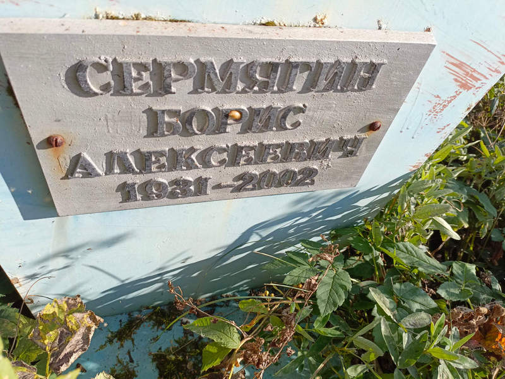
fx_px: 365
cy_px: 190
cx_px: 252
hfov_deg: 69.4
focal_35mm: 25
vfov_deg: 54.9
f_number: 1.69
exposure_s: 1/612
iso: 116
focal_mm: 4.76
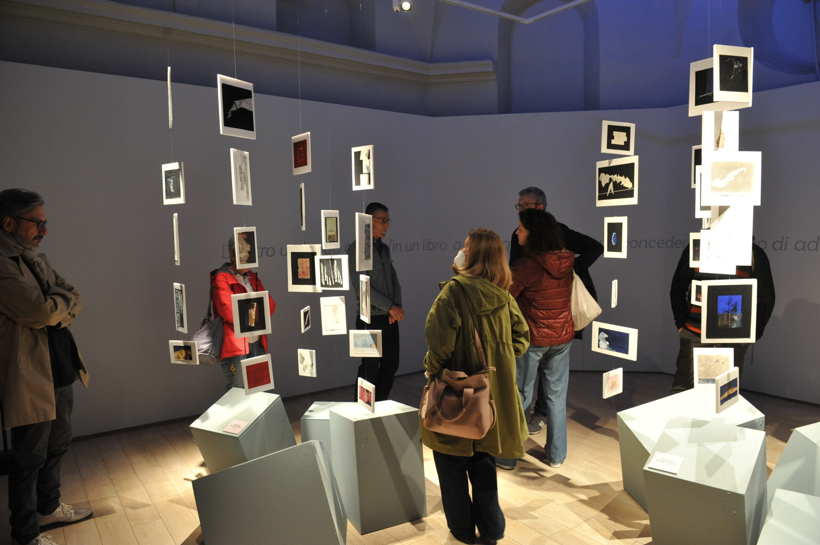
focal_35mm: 24
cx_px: 410
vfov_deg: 53.1
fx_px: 546
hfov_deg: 73.8
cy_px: 272
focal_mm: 24
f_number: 5.6
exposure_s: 1/60
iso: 2000
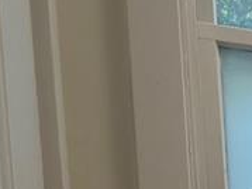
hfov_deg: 16.3
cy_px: 288
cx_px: 550
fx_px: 582
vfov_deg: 16.7
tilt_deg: -4.3
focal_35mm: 80
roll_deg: +2.1
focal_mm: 2.22
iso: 40
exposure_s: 1/40
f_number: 2.2
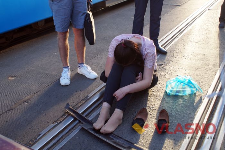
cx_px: 112
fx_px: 262
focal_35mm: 42
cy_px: 75
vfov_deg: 31.9
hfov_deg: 46.4
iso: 125
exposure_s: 1/60
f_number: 4.5
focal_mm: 28
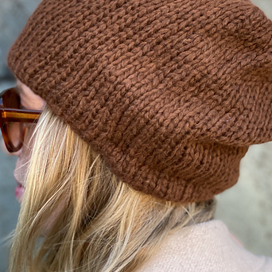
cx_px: 158
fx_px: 765
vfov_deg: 20.1
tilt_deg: -11.7
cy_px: 84
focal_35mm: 86
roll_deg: +3.3
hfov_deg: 20.2
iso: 125
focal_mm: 6
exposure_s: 1/122
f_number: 2
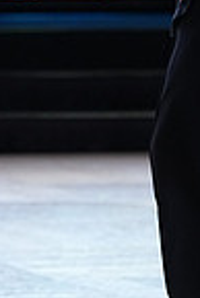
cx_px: 228
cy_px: -119
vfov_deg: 4.6
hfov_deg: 3.1
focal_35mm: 447
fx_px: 3716
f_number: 4
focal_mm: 112
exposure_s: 1/500
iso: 1600
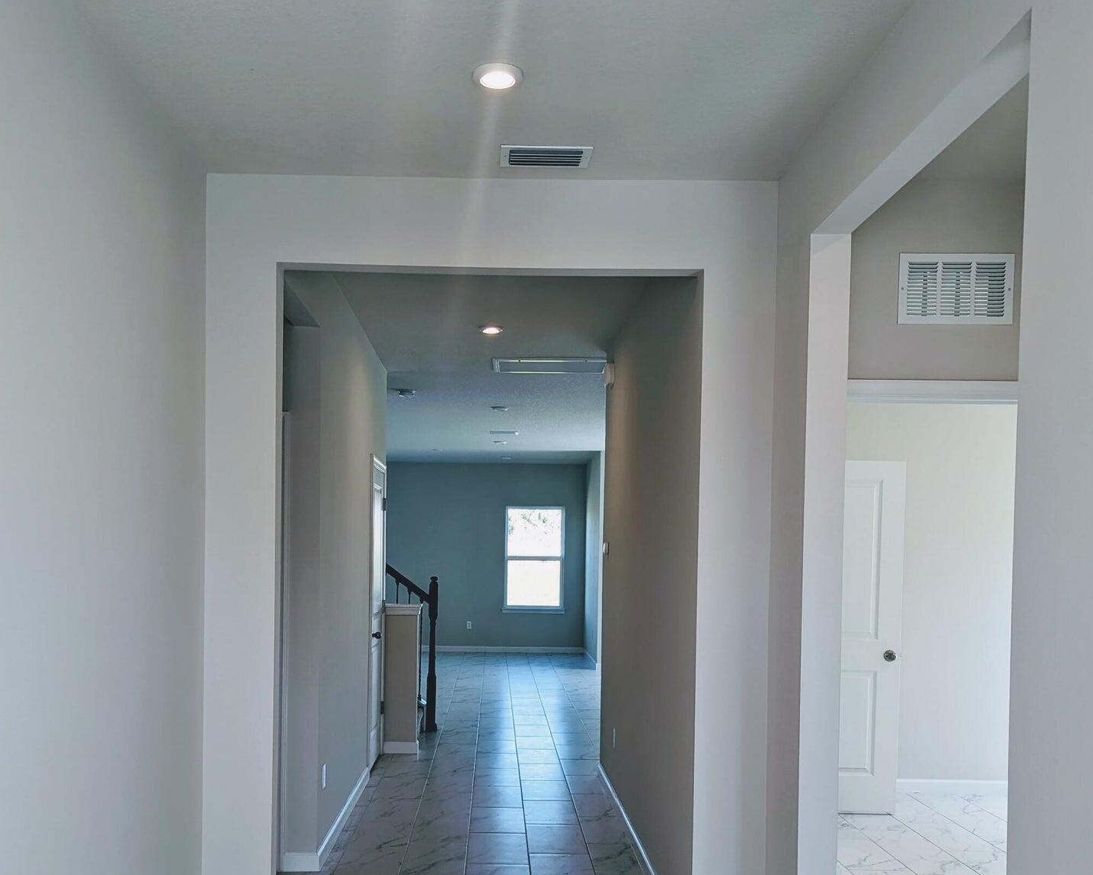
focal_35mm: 35
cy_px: 585
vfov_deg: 41.7
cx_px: 482
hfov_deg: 51.4
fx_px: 1132
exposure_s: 1/120
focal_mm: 6.81
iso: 53
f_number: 1.85
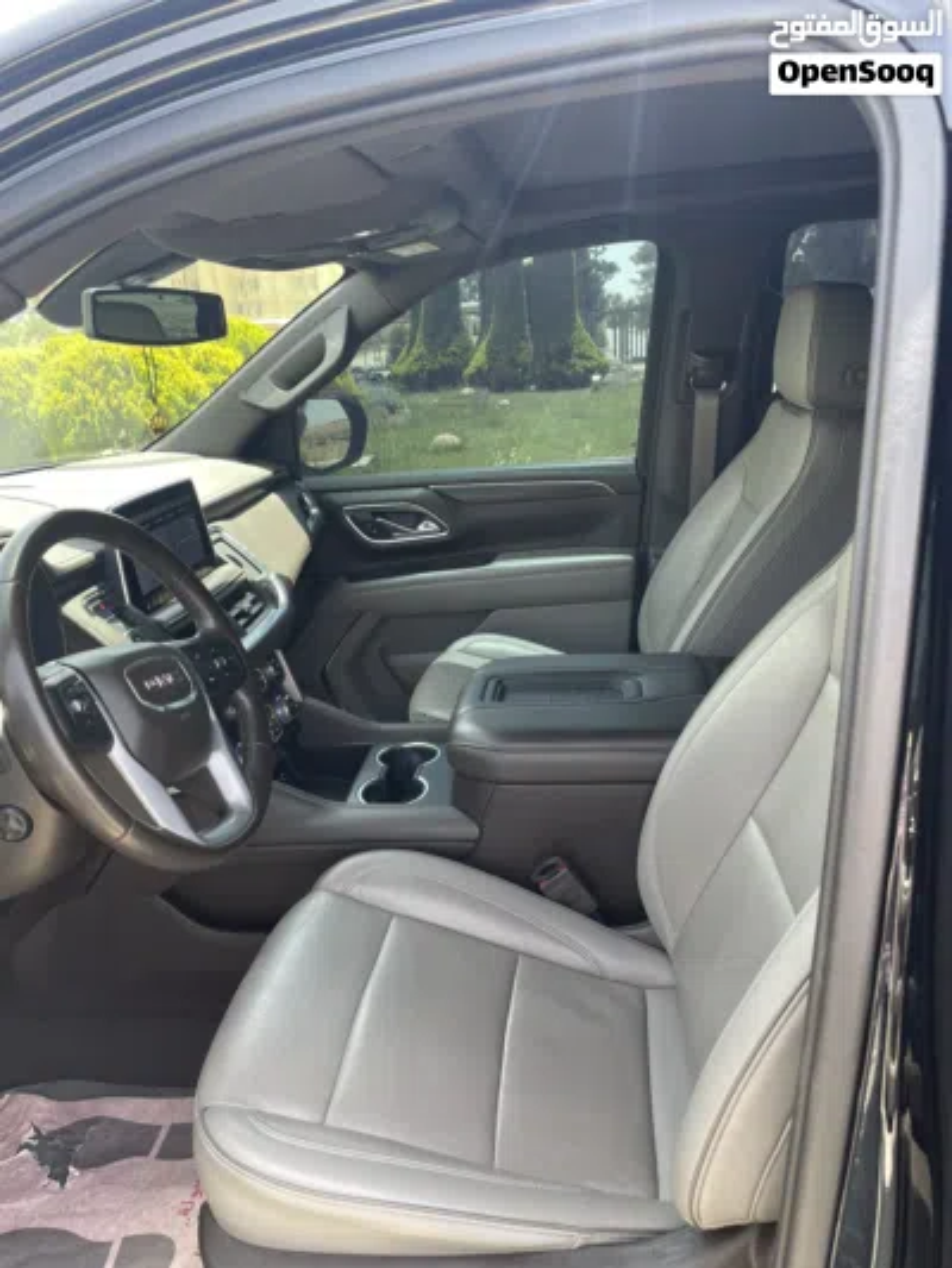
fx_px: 953
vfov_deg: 67.3
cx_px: 476
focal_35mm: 26
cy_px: 634
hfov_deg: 53.1
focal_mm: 4.2
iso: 40
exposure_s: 1/121
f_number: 1.6
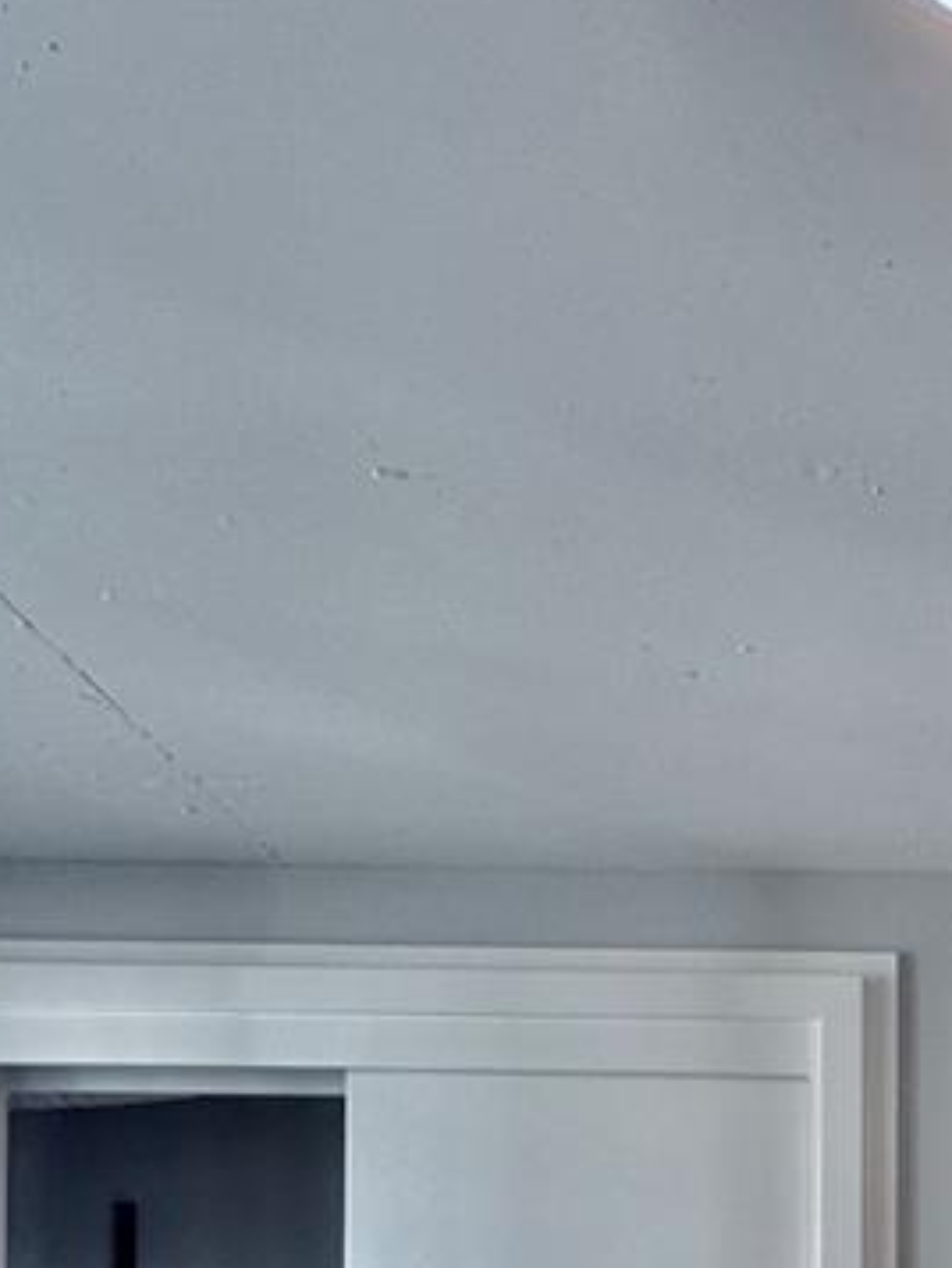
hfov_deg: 27.7
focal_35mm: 47
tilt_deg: +0.5
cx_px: 1098
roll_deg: -0.1
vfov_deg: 32.1
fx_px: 1722
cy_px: 1595
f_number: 2.2
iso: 64
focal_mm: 2.22
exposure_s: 1/120
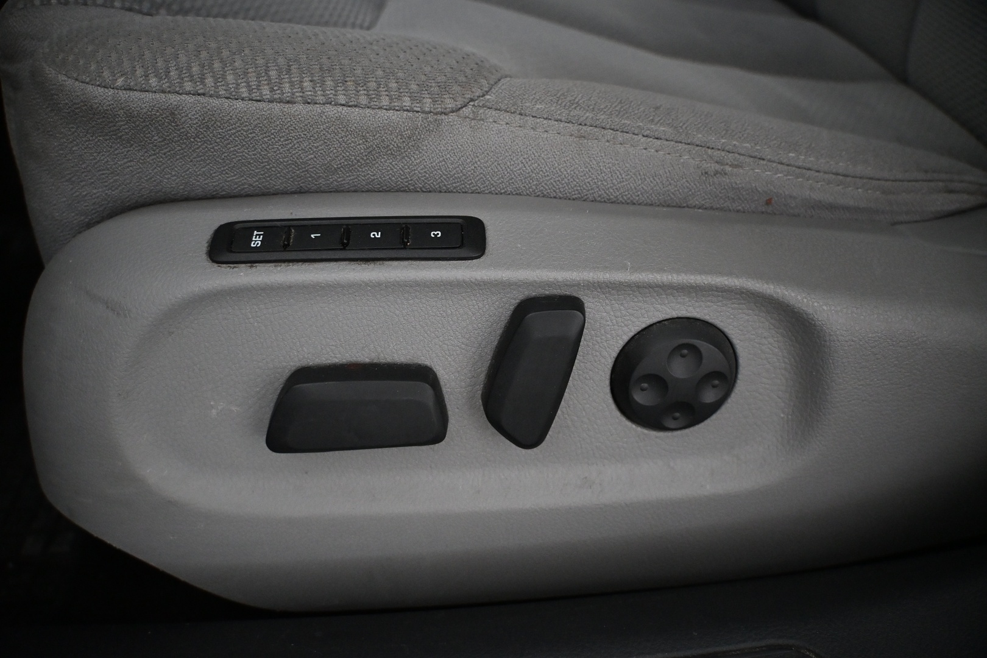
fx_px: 1254
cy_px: 329
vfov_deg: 29.4
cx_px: 494
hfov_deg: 43.0
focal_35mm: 46
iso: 3200
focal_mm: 30.5
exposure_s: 1/100
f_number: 4.8
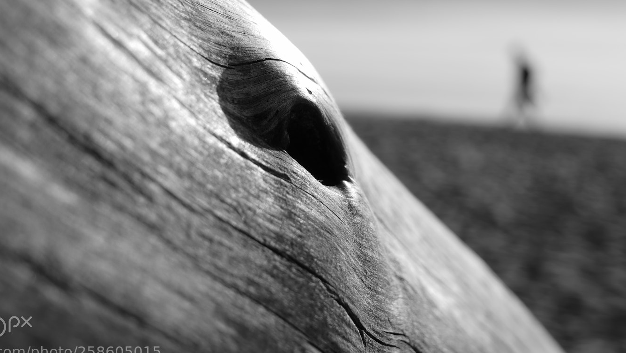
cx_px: 291
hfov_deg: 30.6
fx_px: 1146
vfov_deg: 17.5
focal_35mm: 69
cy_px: 138
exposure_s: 1/200
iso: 50
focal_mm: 55
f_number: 8
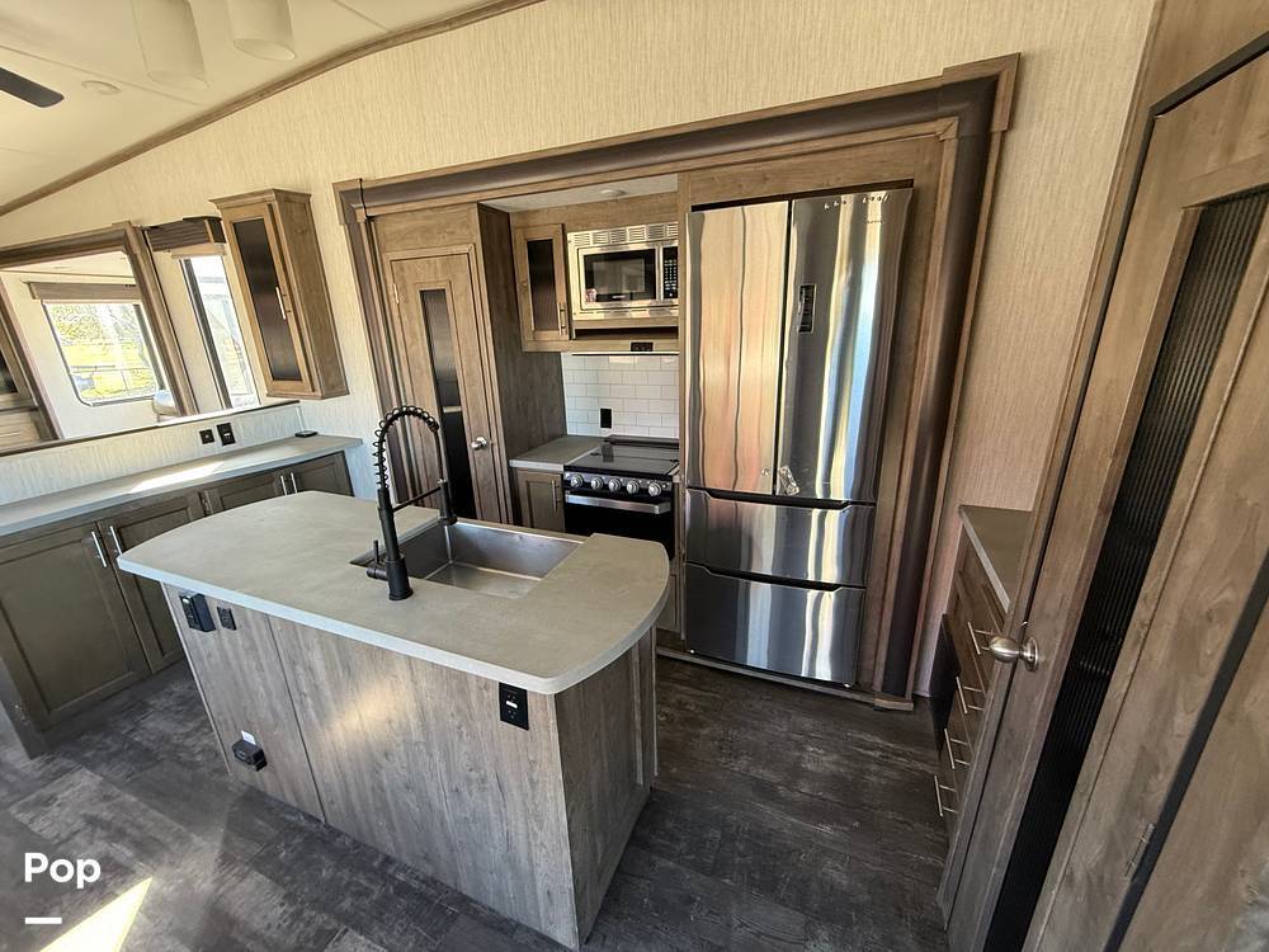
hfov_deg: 102.1
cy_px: 476
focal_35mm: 14
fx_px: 513
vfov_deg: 85.7
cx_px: 634
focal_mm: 2.22
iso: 250
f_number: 2.2
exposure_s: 1/99
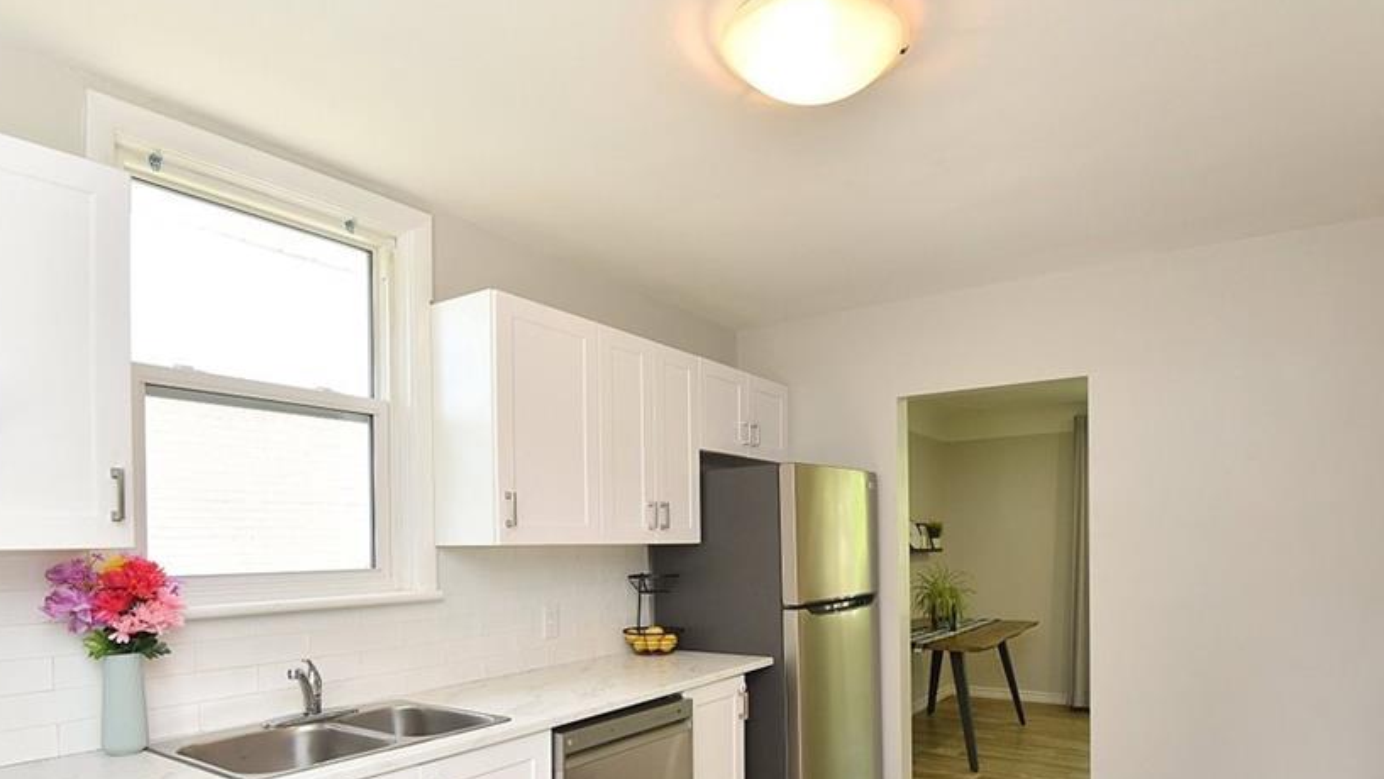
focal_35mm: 21
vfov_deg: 51.8
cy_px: 565
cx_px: 706
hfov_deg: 83.8
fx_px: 771
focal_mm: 16
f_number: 6.3
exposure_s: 1/60
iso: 500
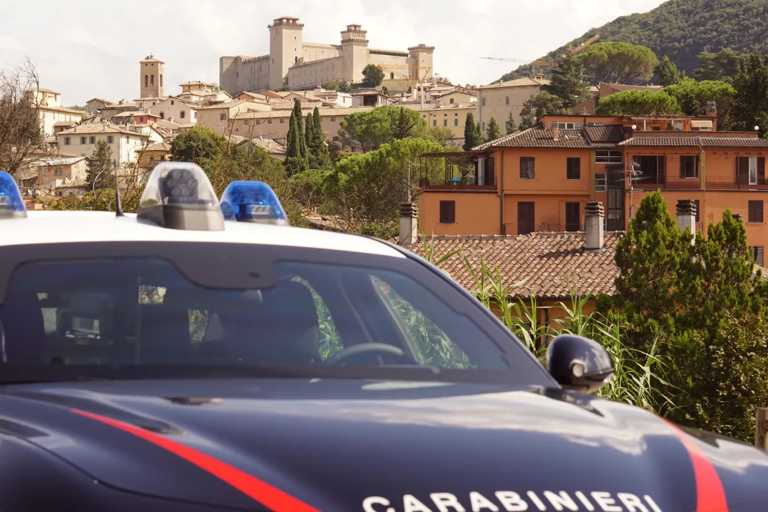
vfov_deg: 13.0
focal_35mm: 105
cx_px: 384
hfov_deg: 19.5
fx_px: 2240
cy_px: 256
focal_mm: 70
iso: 400
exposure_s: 1/500
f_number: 9
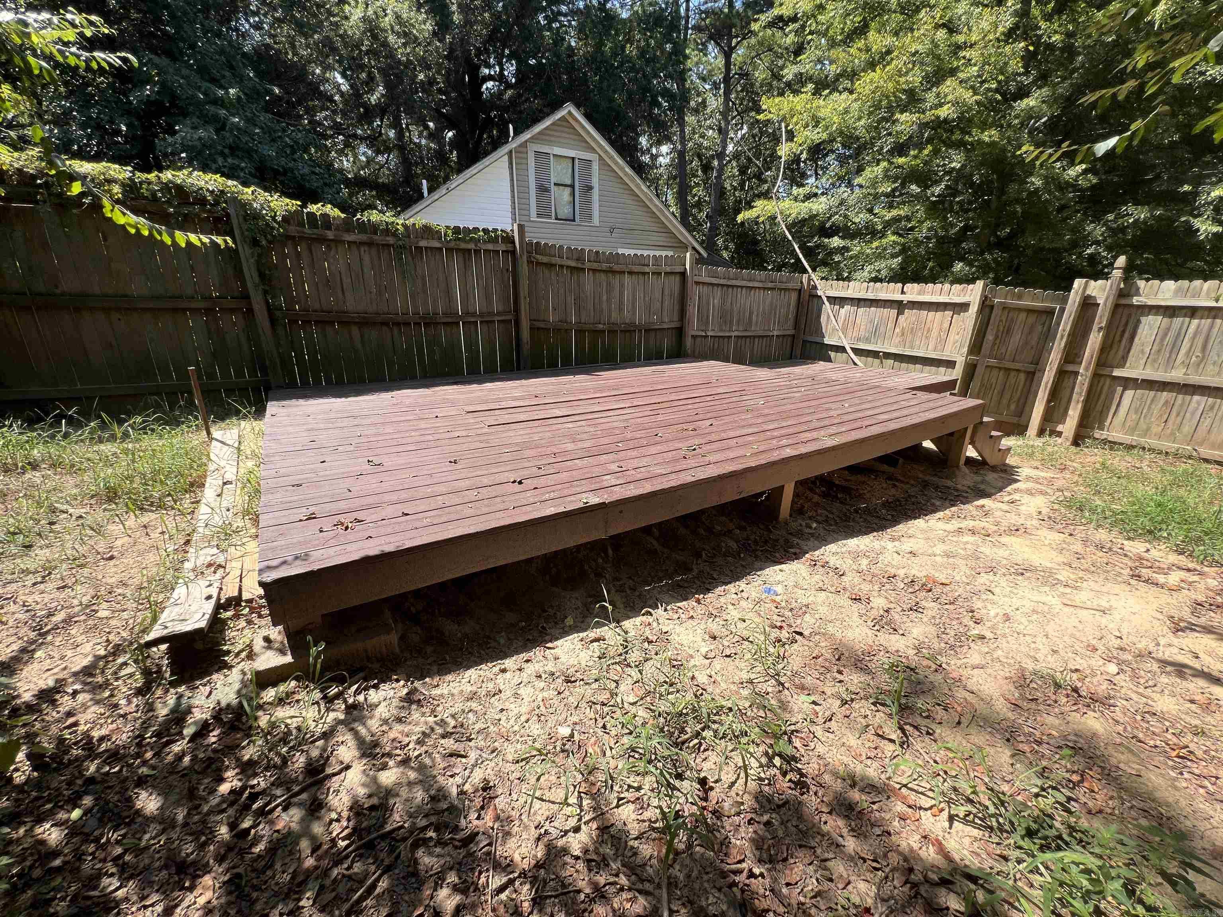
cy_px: 458
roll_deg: -2.0
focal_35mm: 13
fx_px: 459
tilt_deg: -15.7
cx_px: 612
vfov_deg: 89.9
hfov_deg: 106.2
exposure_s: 1/567
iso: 32
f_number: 1.8
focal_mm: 1.57
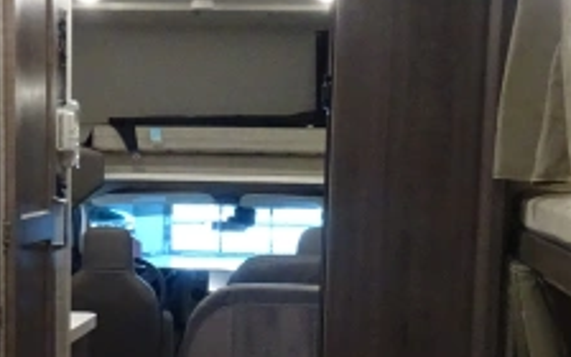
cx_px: 186
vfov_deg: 14.0
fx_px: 1416
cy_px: 423
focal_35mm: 91
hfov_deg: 22.7
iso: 500
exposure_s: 1/30
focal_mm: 4.1
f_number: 3.5
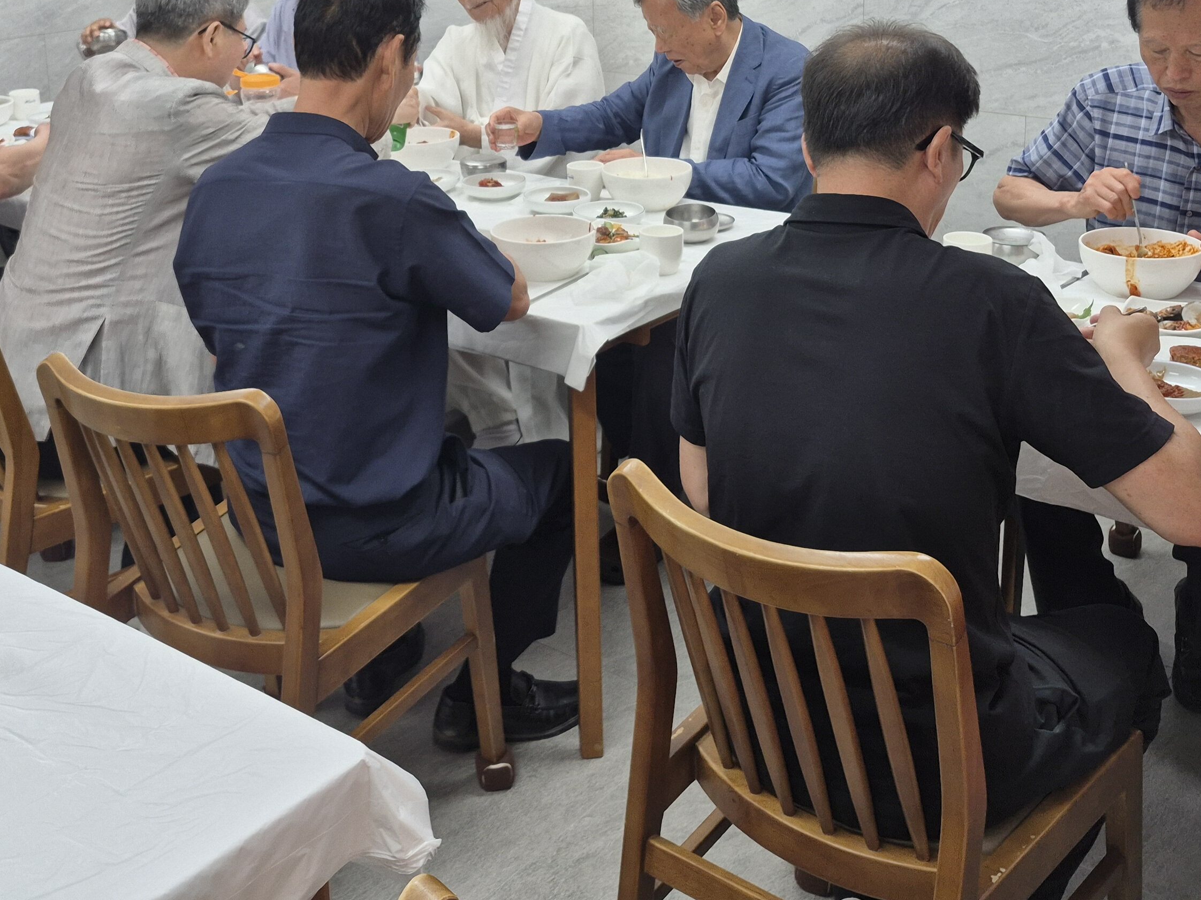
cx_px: 574
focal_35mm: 41
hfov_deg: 45.8
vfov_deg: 33.6
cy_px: 119
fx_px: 1422
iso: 64
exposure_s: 1/120
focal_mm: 5.4
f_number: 1.8
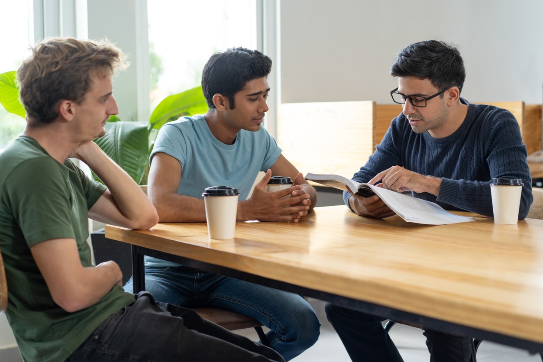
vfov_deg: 24.6
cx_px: 272
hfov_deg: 36.2
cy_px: 181
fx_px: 830
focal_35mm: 55
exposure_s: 1/200
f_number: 2.8
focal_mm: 55
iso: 250
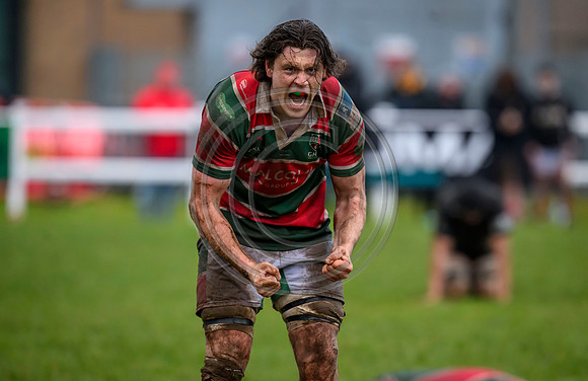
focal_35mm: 430
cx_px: 313
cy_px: 209
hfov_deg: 4.8
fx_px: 6965
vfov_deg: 3.1
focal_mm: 400
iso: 4000
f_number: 4
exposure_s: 1/1600
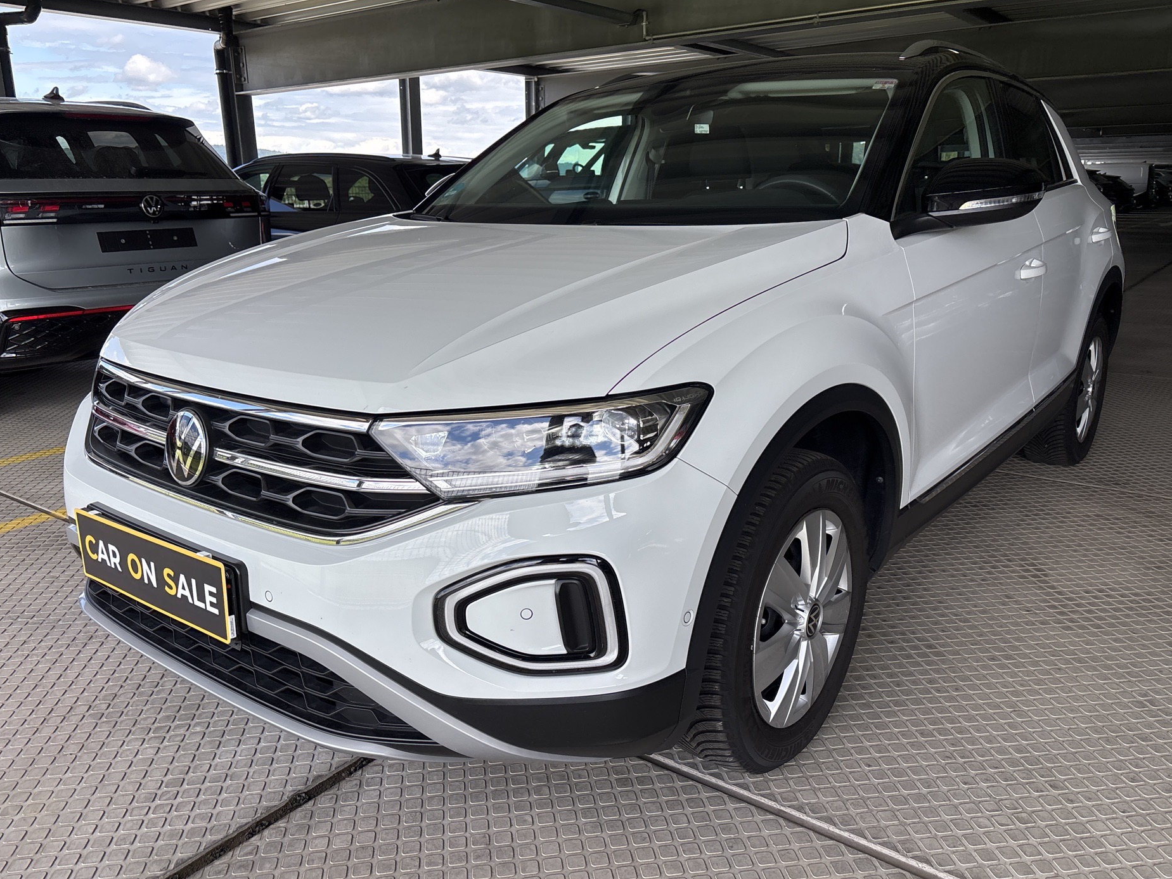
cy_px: 443
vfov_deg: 51.4
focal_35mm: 27
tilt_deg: -14.7
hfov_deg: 65.3
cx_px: 586
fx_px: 914
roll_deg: -0.8
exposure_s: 1/732
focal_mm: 5.96
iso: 50
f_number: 1.6
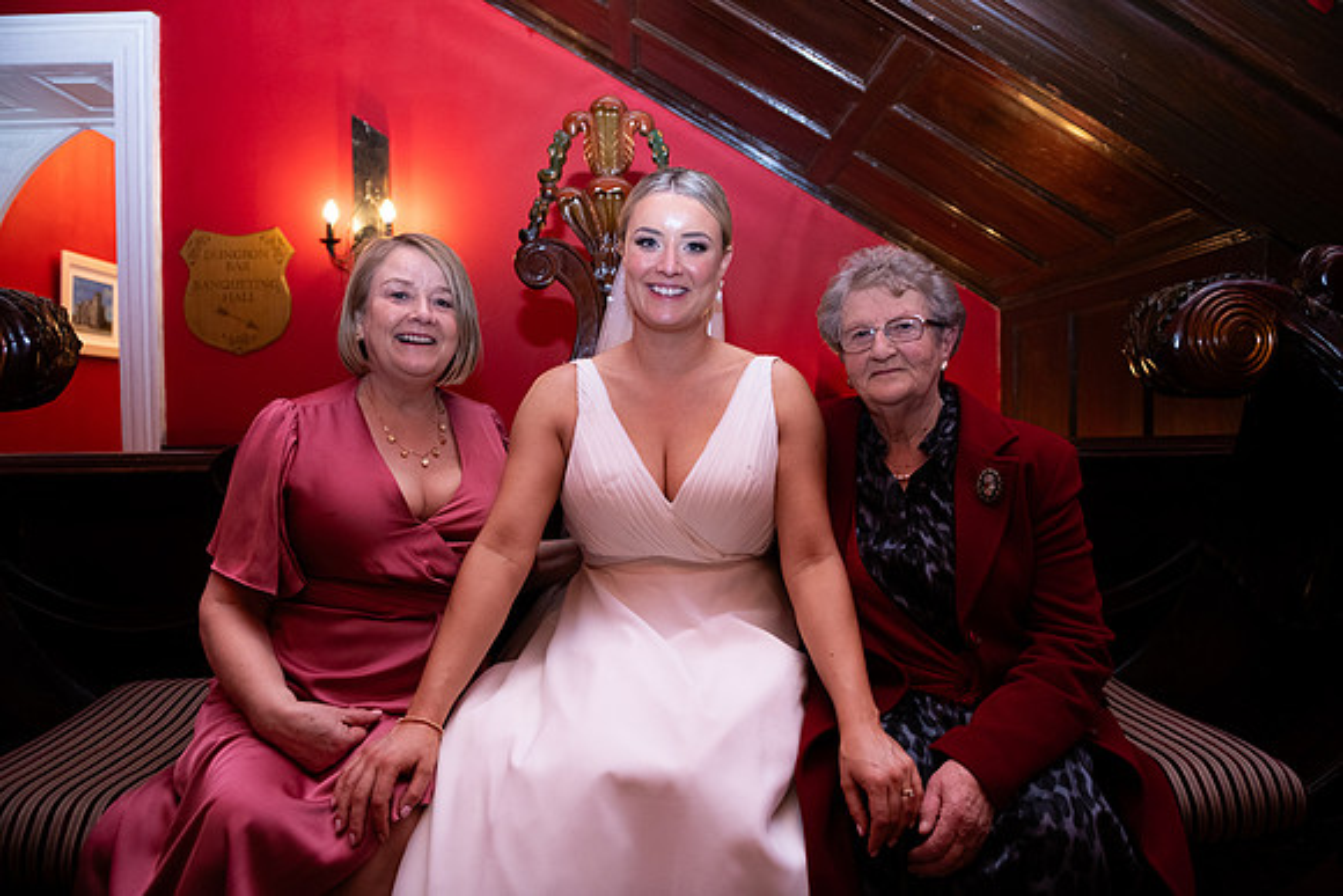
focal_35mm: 24
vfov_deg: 53.2
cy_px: 448
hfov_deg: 73.7
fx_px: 896
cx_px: 672
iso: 800
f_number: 3.5
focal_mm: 24
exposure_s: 1/160
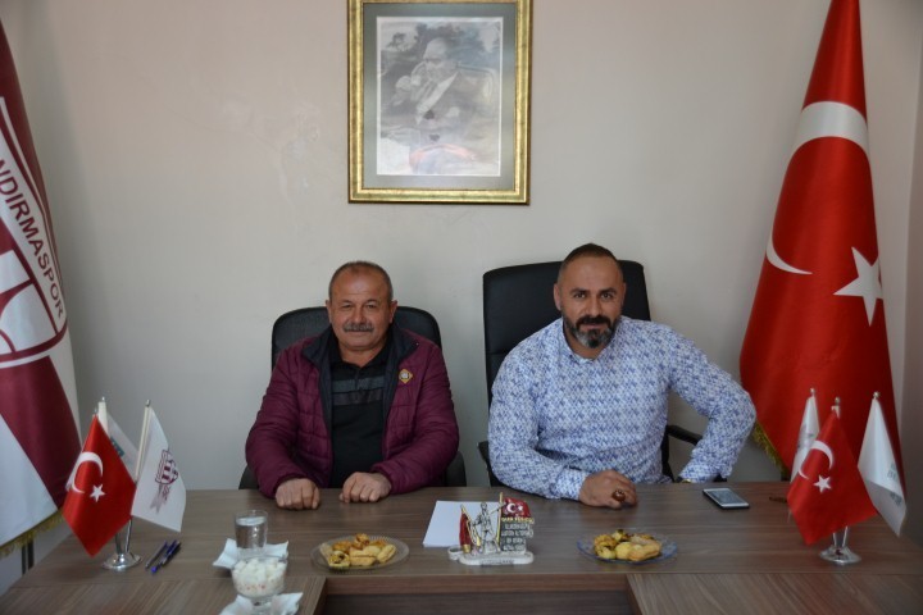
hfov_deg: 49.6
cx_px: 462
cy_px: 308
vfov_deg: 34.2
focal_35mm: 39
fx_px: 1000
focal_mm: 26
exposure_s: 1/30
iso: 400
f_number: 4
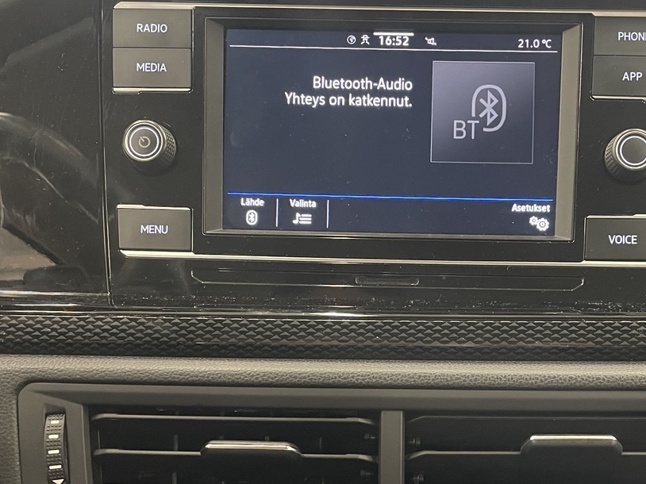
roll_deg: -0.3
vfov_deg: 31.1
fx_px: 858
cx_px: 416
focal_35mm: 46
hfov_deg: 40.9
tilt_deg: -19.9
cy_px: 342
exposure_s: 1/25
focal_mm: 4.2
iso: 640
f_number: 1.6
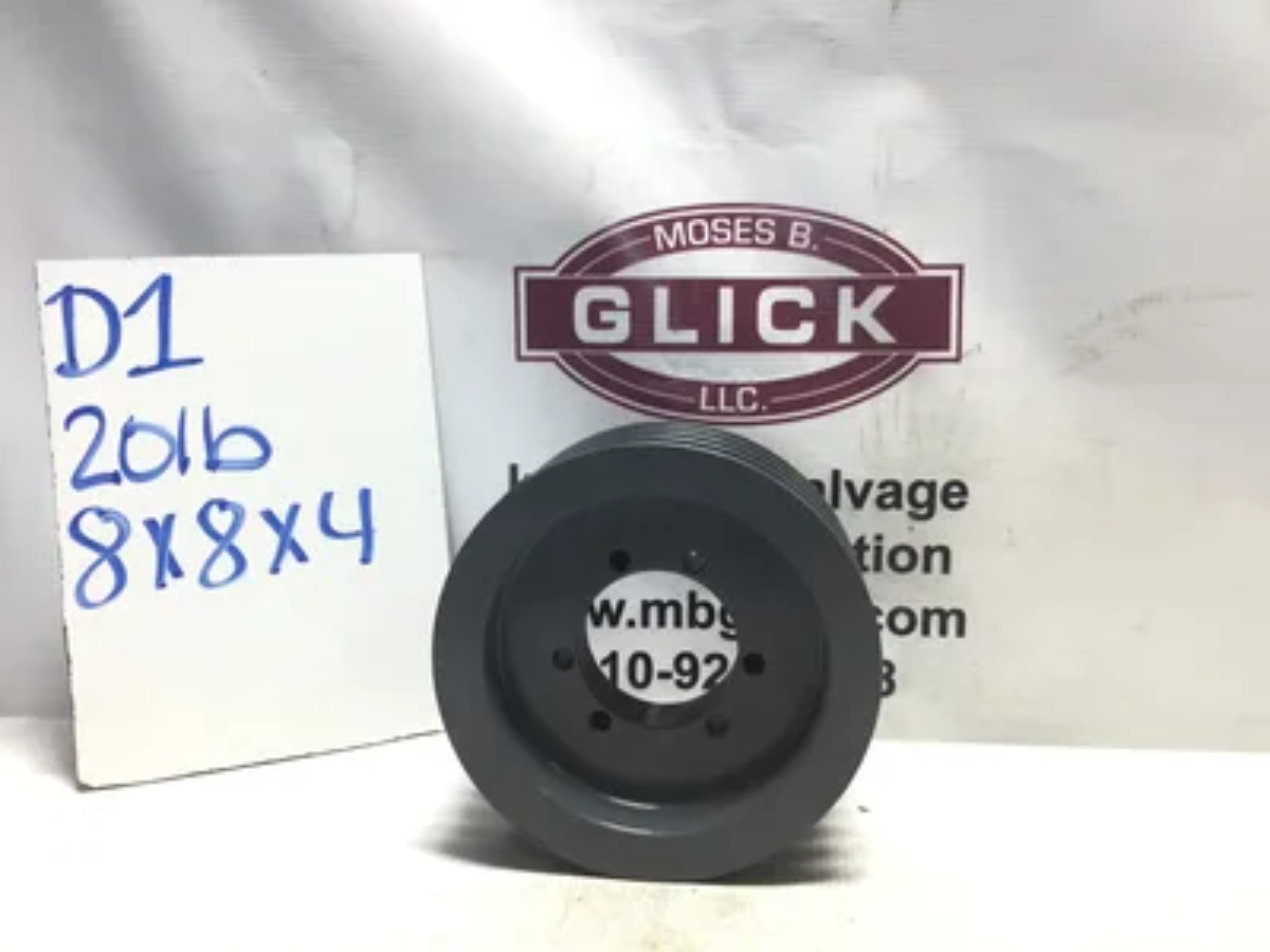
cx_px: 635
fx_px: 1137
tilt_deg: -8.7
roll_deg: -0.6
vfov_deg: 45.4
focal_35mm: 31
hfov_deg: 58.4
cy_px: 476
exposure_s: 1/60
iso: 25
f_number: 2.4
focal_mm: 3.3
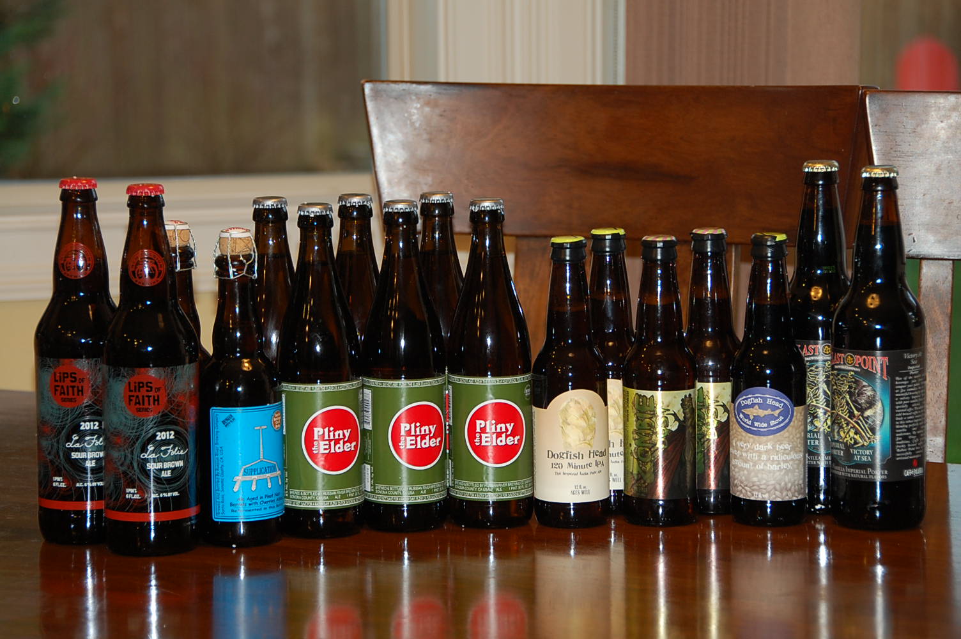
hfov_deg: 16.7
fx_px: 3280
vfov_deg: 11.1
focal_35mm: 123
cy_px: 320
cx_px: 480
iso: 400
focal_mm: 82
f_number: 5.3
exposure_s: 1/60
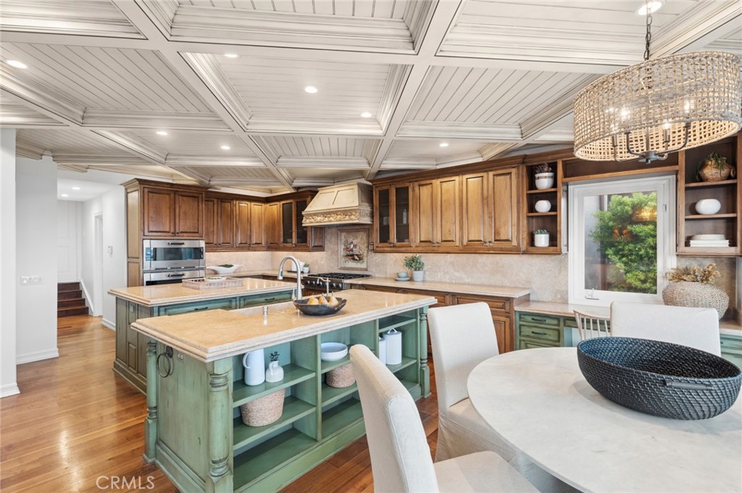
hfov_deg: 96.8
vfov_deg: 73.7
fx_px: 330
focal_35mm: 16
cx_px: 371
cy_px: 246
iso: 400
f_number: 9
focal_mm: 16
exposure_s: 1/13
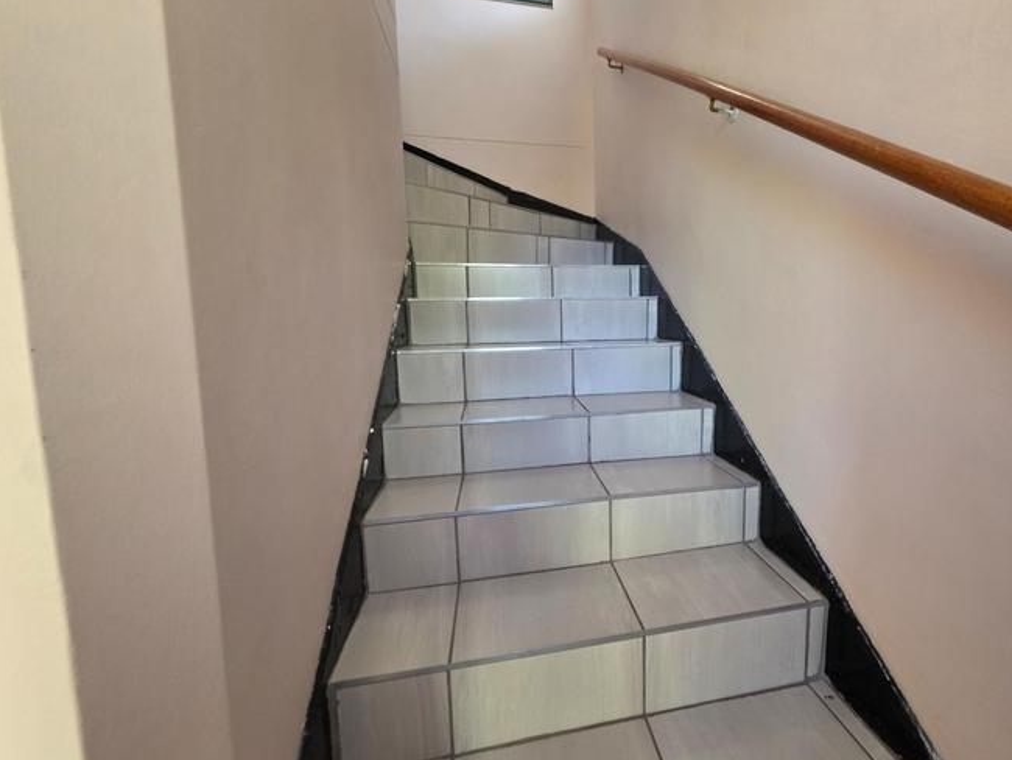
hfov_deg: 93.0
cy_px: 368
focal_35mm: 16
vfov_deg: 78.1
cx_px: 617
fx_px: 468
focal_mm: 2.2
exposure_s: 1/50
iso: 250
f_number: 1.9
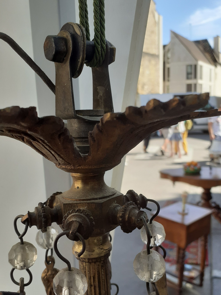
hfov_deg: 44.2
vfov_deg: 56.7
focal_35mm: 32
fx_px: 272
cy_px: 166
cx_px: 108
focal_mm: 3.6
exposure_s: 1/538
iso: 40
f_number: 1.9
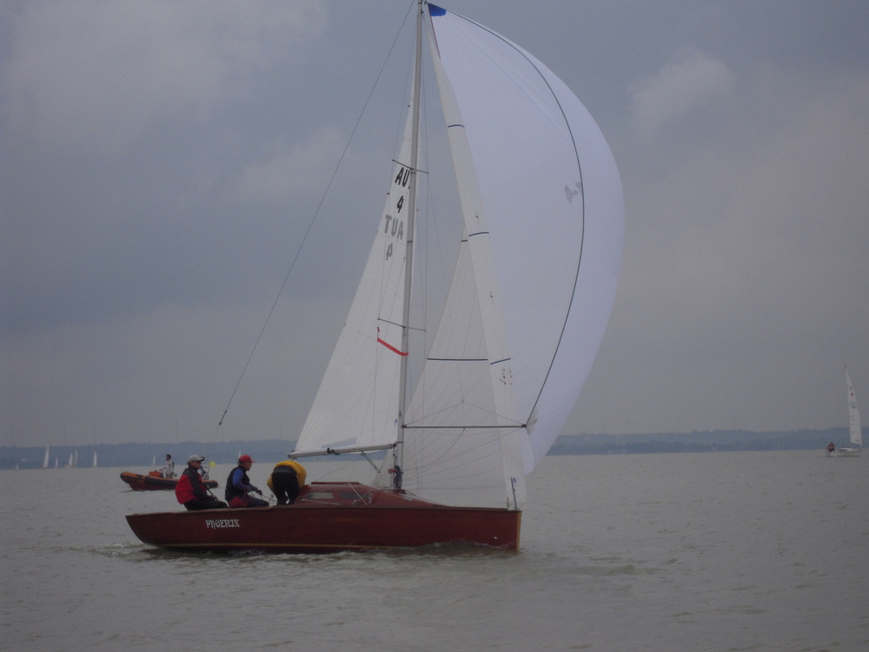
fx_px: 2812
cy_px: 326
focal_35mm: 112
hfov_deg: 17.6
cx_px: 434
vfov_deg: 13.2
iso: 100
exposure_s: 1/250
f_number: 5.8
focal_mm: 20
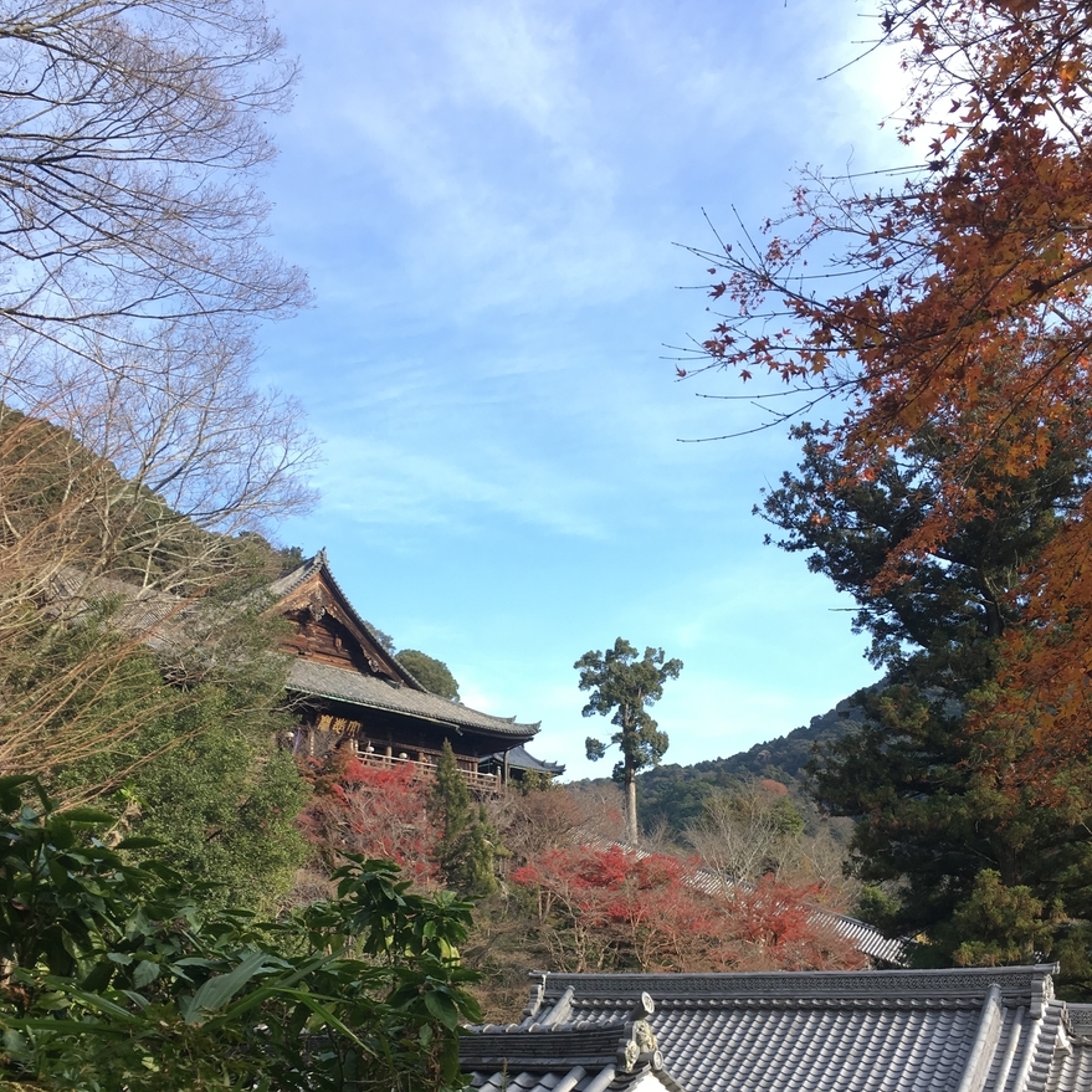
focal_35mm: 35
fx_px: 1249
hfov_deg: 47.2
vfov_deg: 46.6
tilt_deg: +12.5
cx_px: 534
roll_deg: -0.2
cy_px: 717
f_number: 2.2
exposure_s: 1/356
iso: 25
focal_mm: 4.15
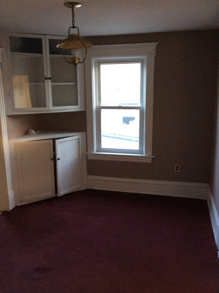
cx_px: 110
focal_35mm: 33
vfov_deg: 55.4
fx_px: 279
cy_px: 146
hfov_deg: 42.8
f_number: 2.4
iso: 250
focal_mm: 3.3
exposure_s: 1/24
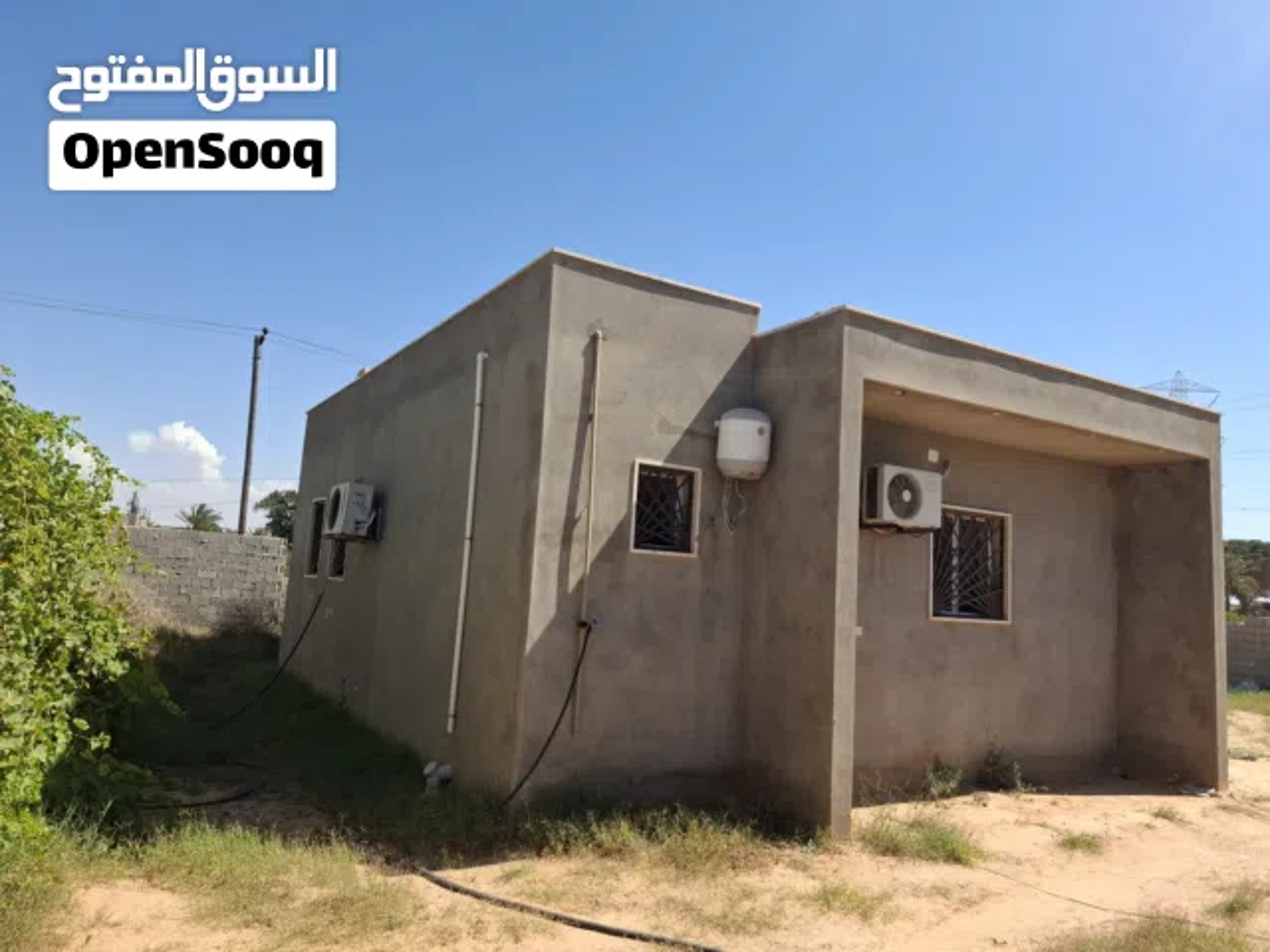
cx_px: 635
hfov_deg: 73.9
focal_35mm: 23
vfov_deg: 58.9
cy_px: 476
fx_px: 844
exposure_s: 1/995
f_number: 1.8
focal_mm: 5.54
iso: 50
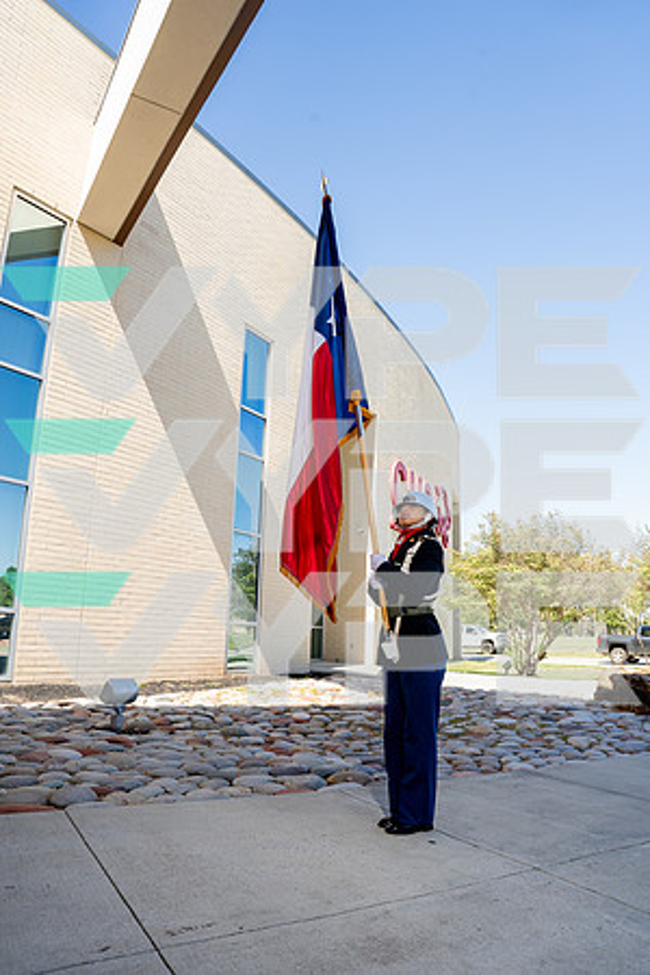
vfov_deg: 73.7
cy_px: 488
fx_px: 650
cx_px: 325
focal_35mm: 24
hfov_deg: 53.1
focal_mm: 24
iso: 200
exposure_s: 1/125
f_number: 8
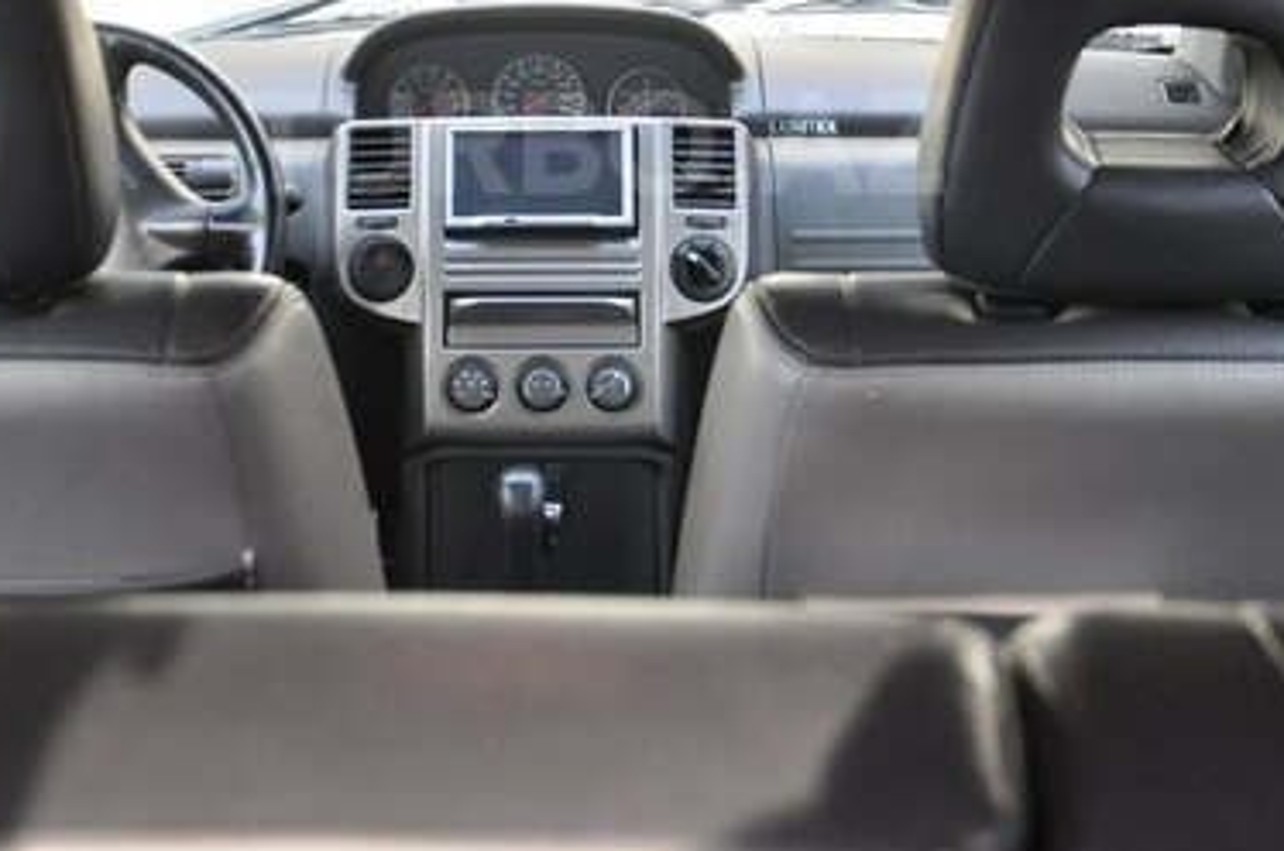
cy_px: 144
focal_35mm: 106
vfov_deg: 12.8
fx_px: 3774
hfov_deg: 19.3
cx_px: 594
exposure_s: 1/200
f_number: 4.5
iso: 1250
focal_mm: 40
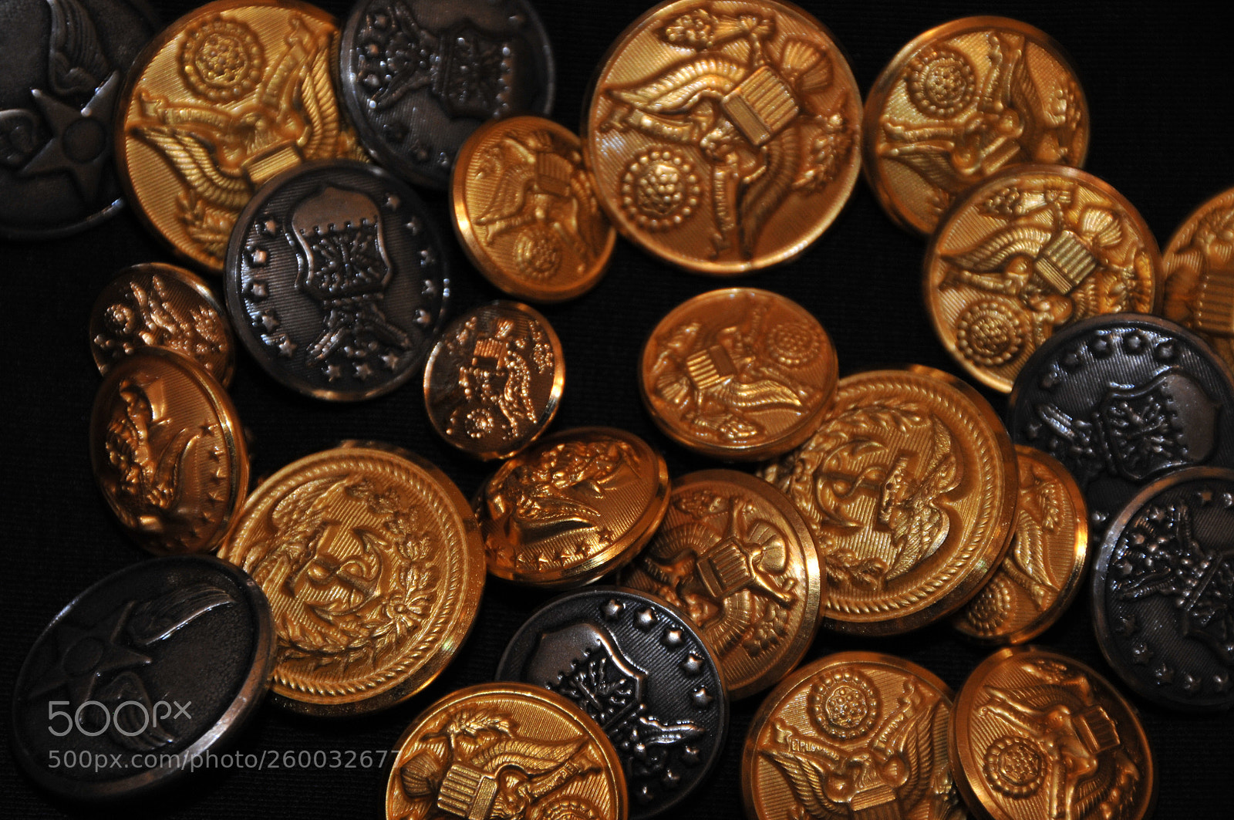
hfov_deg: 6.9
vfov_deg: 4.6
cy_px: 410
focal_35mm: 300
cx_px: 617
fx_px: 10272
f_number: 8
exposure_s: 1/60
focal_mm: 200
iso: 400
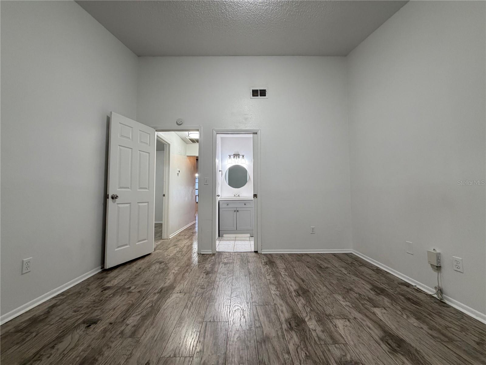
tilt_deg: +3.6
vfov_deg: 85.7
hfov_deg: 102.1
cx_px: 243
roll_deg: -0.2
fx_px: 197
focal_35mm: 14
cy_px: 182
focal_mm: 2.22
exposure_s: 1/60
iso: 320
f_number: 2.2
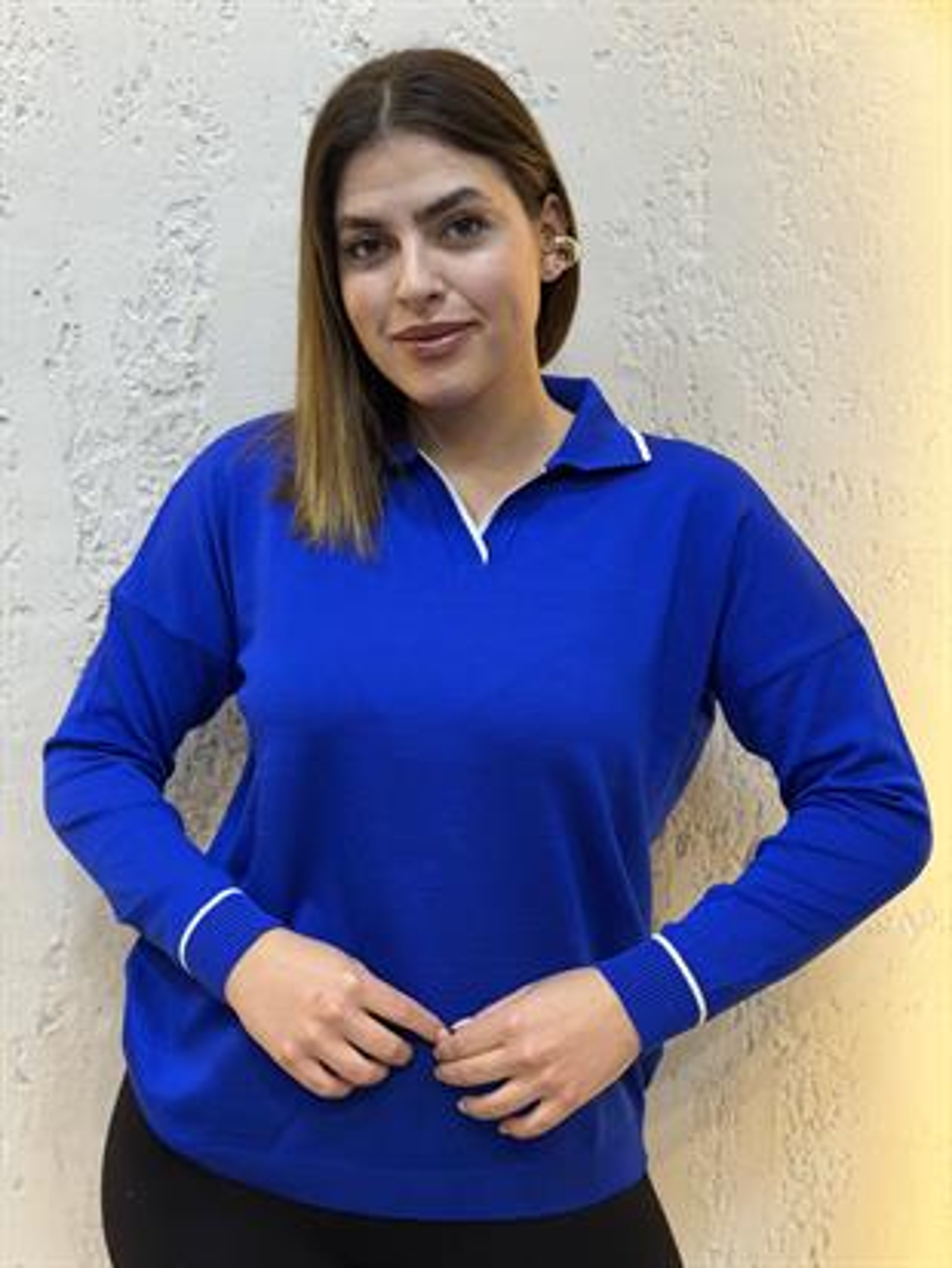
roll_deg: +0.1
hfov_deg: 30.3
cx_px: 476
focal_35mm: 48
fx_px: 1759
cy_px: 634
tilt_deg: -10.9
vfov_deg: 39.6
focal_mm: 6.76
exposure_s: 1/100
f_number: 1.78
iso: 80
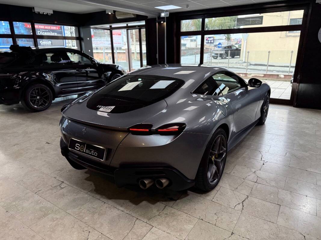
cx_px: 160
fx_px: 223
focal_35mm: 24
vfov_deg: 56.8
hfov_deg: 71.6
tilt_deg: -17.5
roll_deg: +0.9
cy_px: 120
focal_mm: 6.76
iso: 100
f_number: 1.78
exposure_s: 1/208
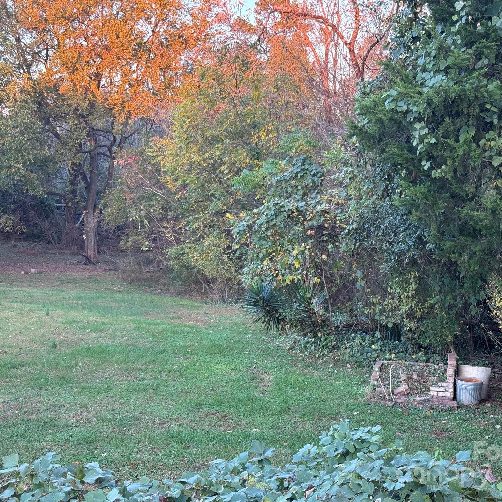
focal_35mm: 57
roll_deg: +0.7
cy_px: 250
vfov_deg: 30.0
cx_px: 245
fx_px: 935
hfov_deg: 30.0
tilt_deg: -6.3
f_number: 1.78
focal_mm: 6.76
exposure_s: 1/74
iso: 100
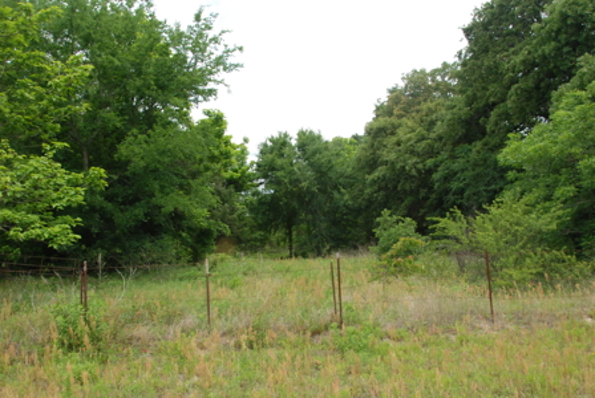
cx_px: 298
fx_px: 496
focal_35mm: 30
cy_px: 199
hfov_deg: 61.9
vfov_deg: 43.7
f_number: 16
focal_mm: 20
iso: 800
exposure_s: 1/200
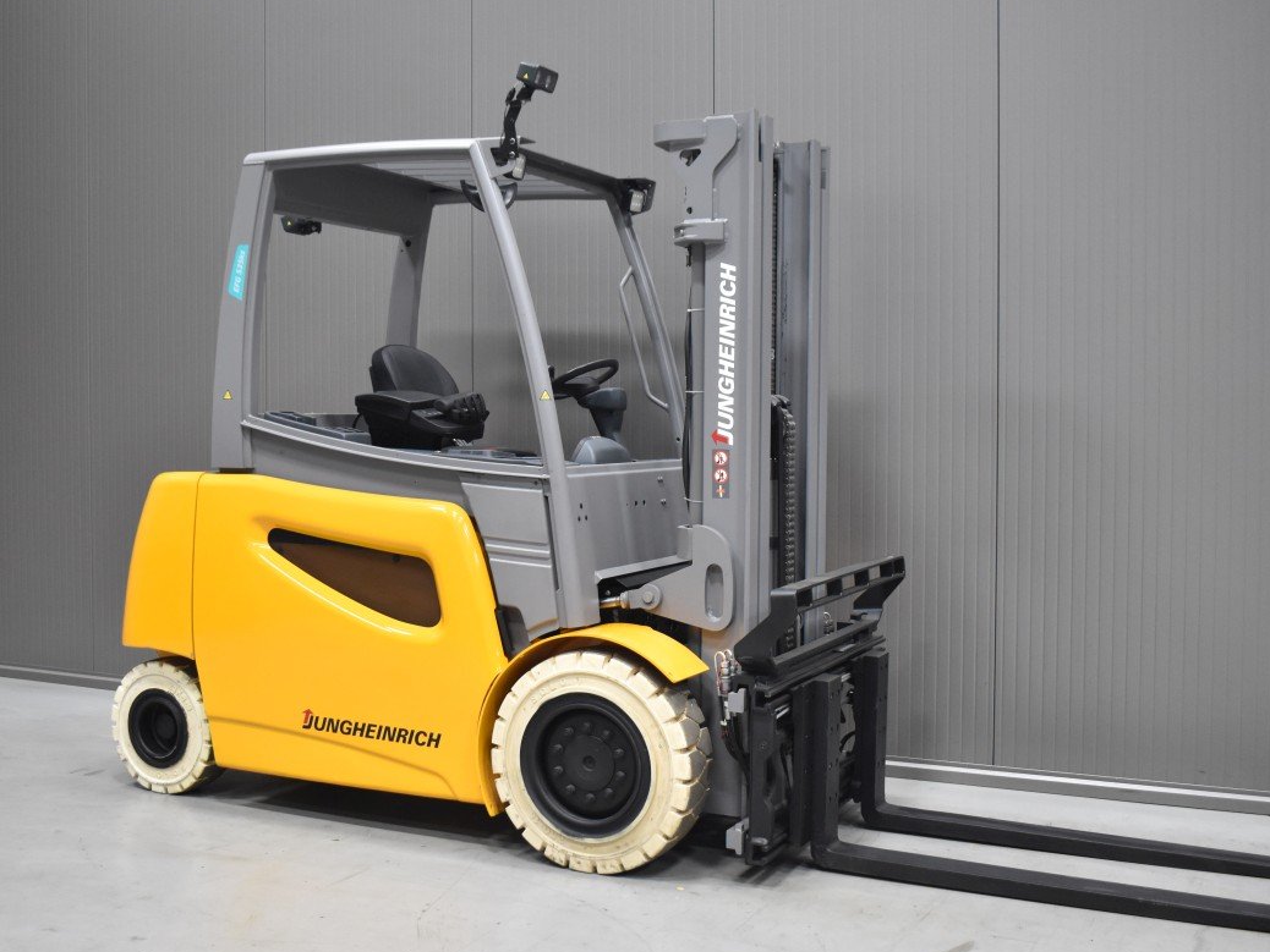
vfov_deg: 36.0
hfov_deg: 46.7
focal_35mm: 40
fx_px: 1468
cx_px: 577
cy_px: 480
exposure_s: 1/60
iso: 1600
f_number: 4
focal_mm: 24
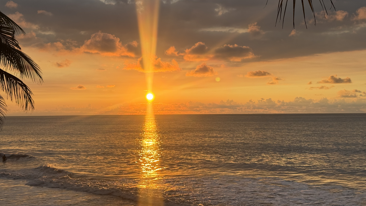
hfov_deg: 39.2
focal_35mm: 53
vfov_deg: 22.6
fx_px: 514
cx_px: 181
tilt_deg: +3.8
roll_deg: +0.0
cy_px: 88
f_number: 1.78
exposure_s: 1/3610
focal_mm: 6.76
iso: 64
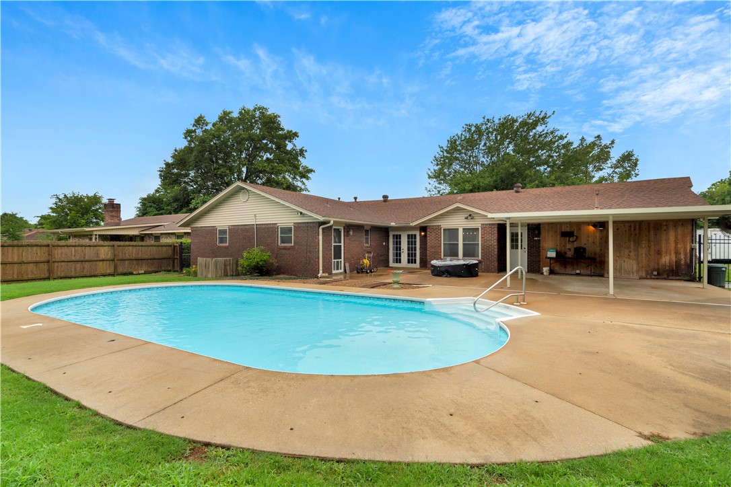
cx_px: 366
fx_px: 325
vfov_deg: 73.7
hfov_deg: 96.7
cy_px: 244
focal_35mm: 16
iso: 100
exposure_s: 1/125
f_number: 7.1
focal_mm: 16
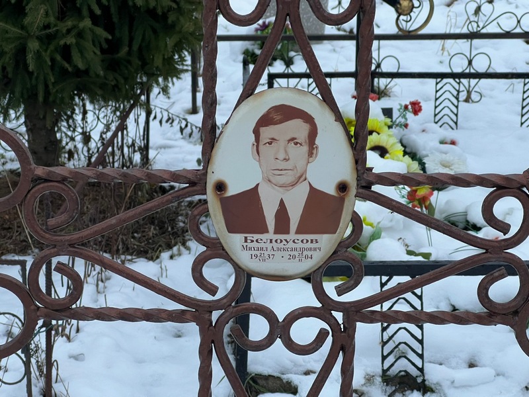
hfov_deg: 25.3
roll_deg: +0.0
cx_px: 264
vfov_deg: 19.1
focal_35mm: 77
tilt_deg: -17.1
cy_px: 198
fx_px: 1177
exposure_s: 1/87
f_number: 2.8
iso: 200
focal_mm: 9
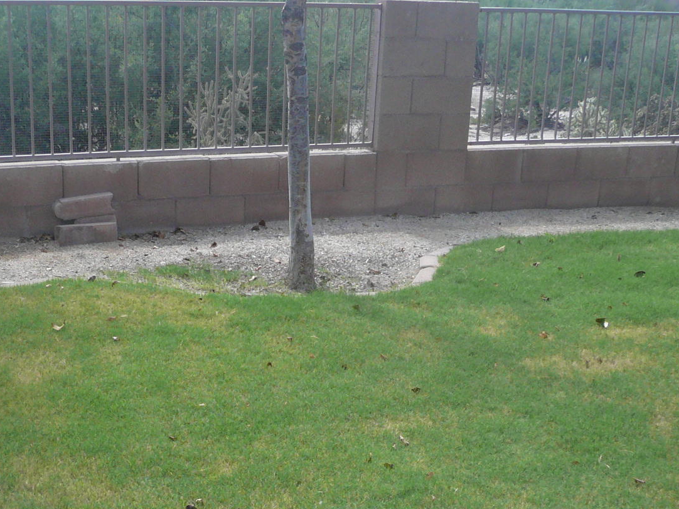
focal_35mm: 53
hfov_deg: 35.9
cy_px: 382
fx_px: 1039
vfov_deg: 27.1
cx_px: 244
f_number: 2.8
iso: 100
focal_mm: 4.6
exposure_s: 1/400
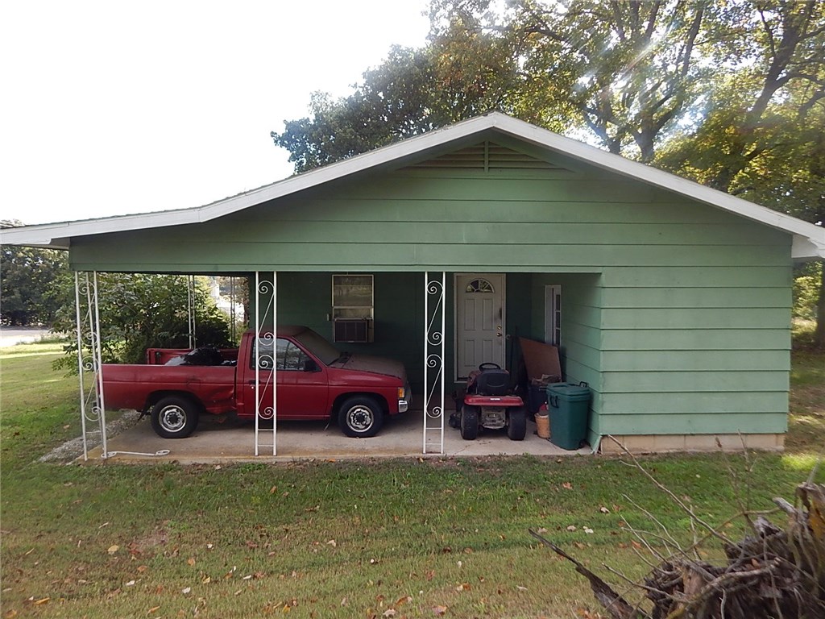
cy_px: 310
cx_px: 412
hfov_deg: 73.9
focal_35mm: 23
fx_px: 548
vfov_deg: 58.9
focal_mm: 4
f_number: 3
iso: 125
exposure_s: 1/320
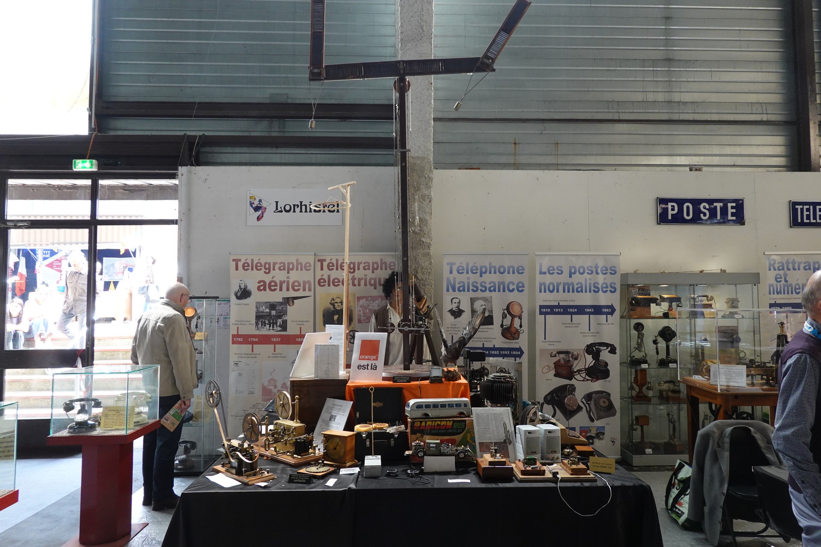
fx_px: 547
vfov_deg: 53.1
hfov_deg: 73.7
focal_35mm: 24
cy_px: 274
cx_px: 410
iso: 640
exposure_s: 1/250
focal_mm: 9
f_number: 2.8
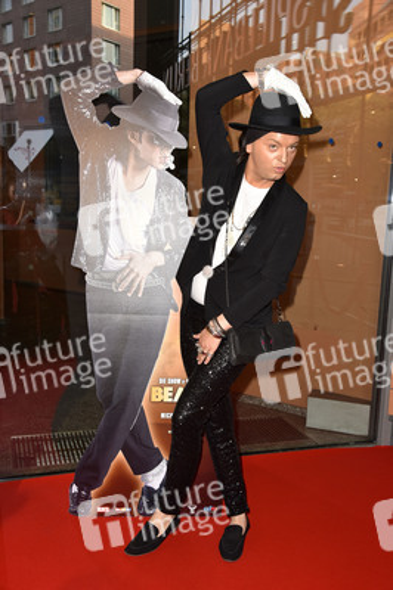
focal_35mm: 38
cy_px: 295
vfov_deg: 50.7
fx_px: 623
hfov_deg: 35.0
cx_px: 196
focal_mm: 38
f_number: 6.3
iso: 800
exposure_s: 1/160
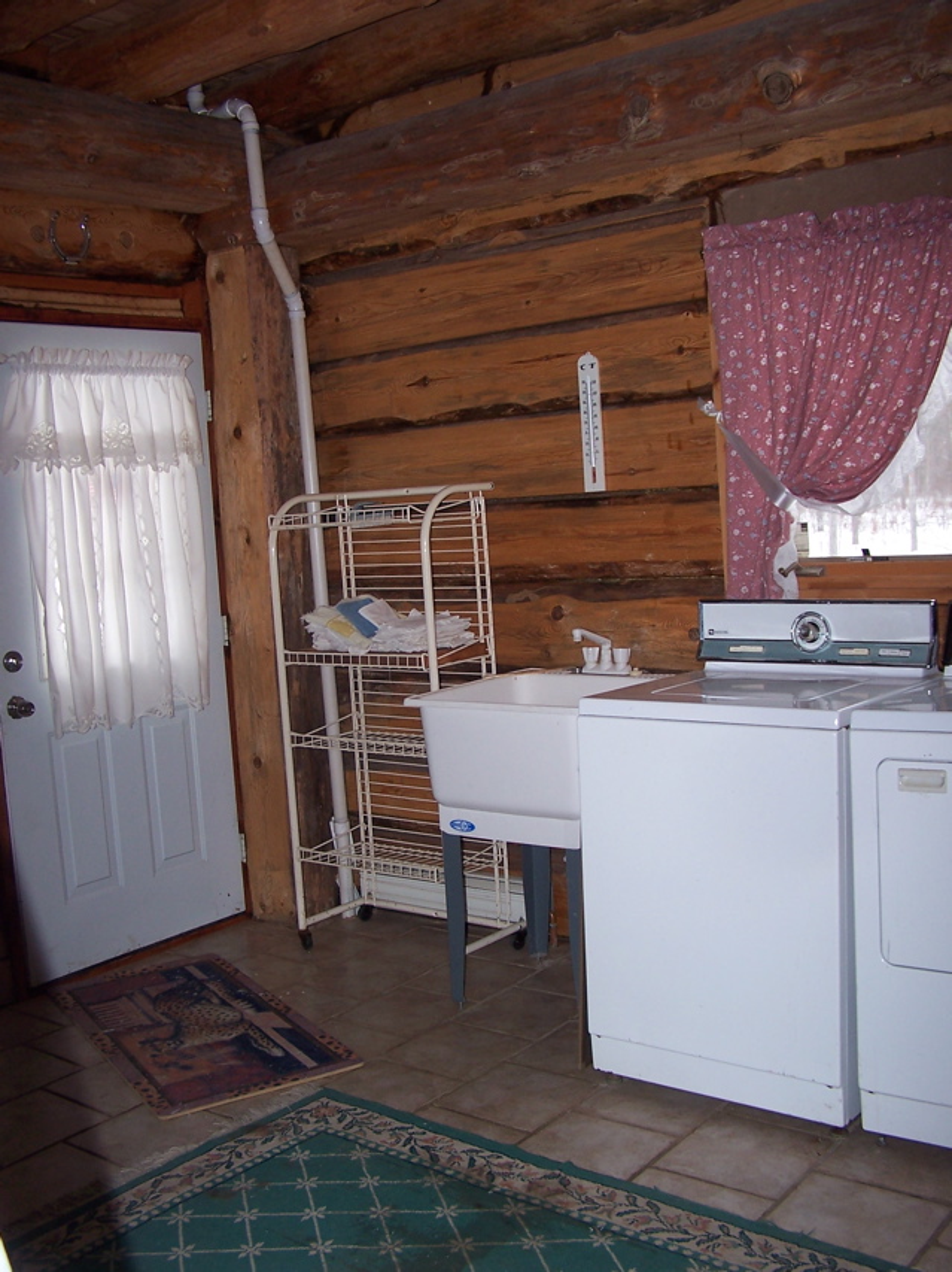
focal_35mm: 38
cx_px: 476
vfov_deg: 49.0
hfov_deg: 37.7
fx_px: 1394
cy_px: 636
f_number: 2.8
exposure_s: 1/60
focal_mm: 6.3
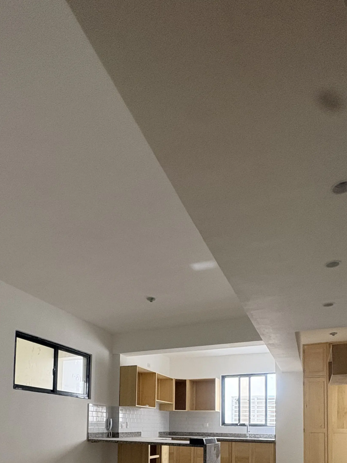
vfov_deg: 58.2
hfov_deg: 52.6
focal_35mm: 26
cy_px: 412
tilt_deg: +3.6
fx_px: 348
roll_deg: -1.4
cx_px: 136
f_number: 2.2
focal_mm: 2.22
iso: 200
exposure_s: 1/60
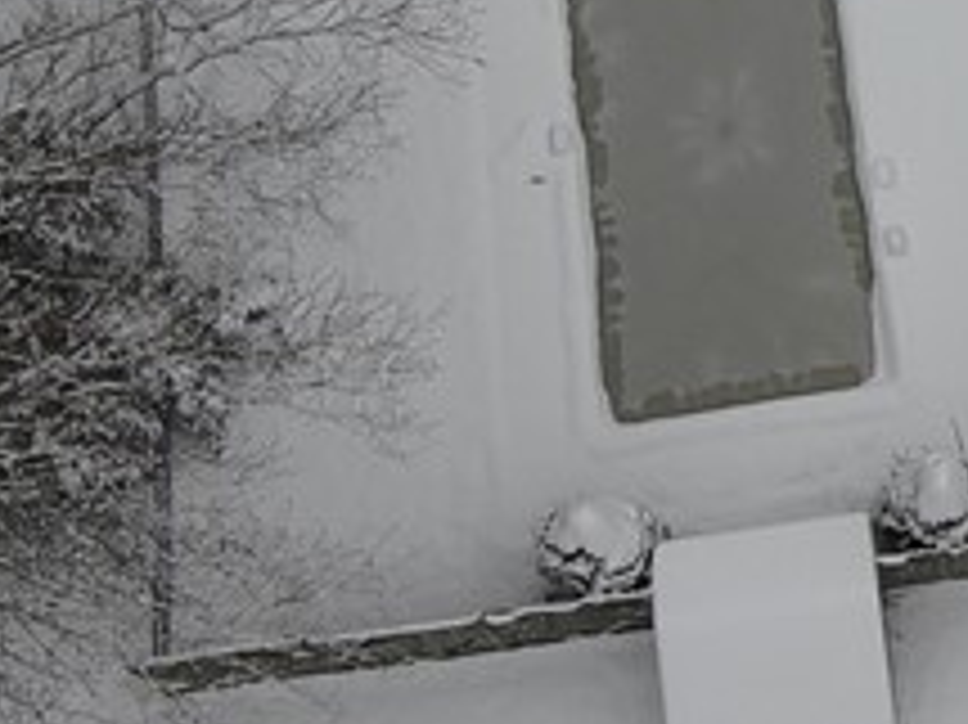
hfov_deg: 18.8
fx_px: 2795
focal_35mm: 100
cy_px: 2
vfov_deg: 14.5
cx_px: 1099
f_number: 2.8
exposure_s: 1/933
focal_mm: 3.7
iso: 100
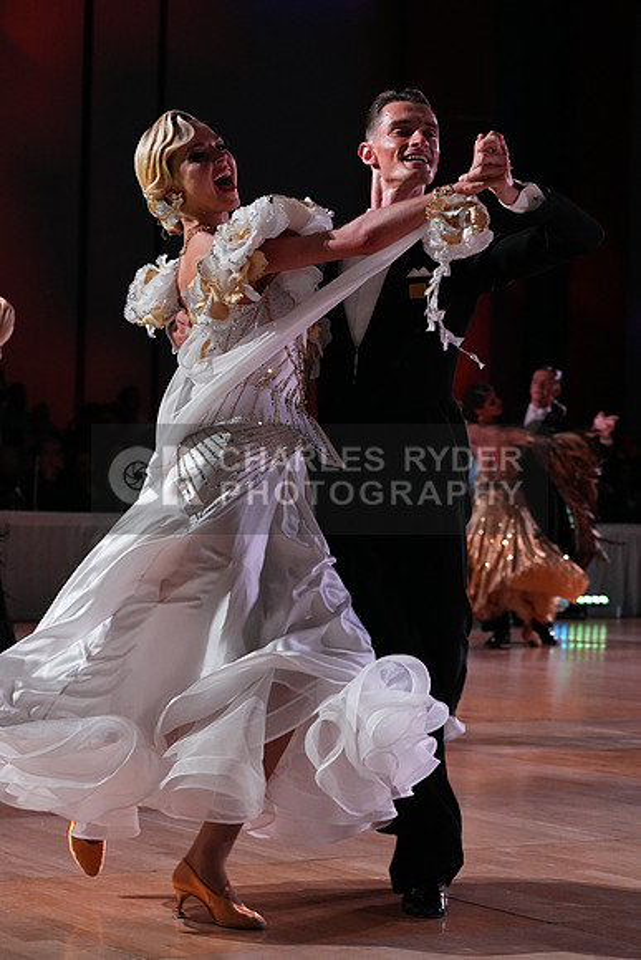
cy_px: 480
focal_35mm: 91
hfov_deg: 15.0
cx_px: 320
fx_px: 2429
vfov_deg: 22.4
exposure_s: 1/320
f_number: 6.3
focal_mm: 91
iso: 5000
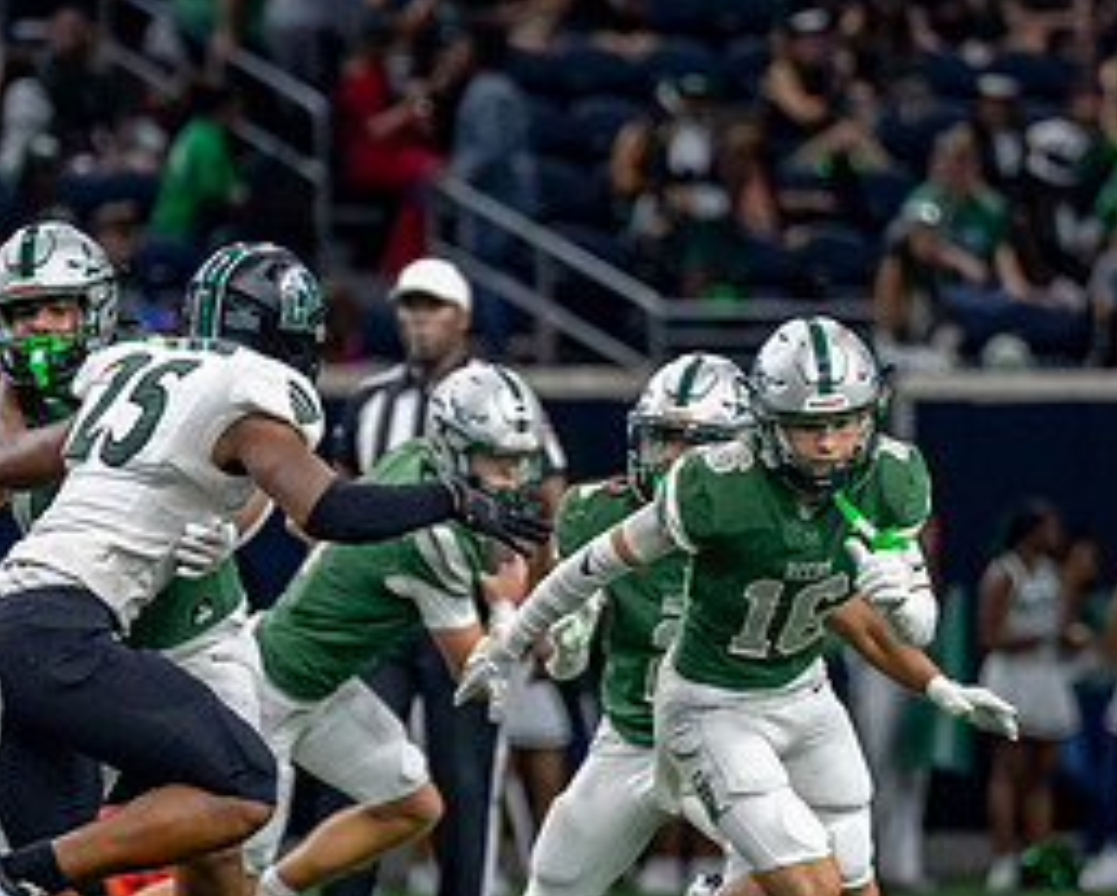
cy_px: 529
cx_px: 473
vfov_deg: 2.6
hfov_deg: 3.2
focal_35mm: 605
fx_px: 20023
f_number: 2.8
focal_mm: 200
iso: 1250
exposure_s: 1/1000
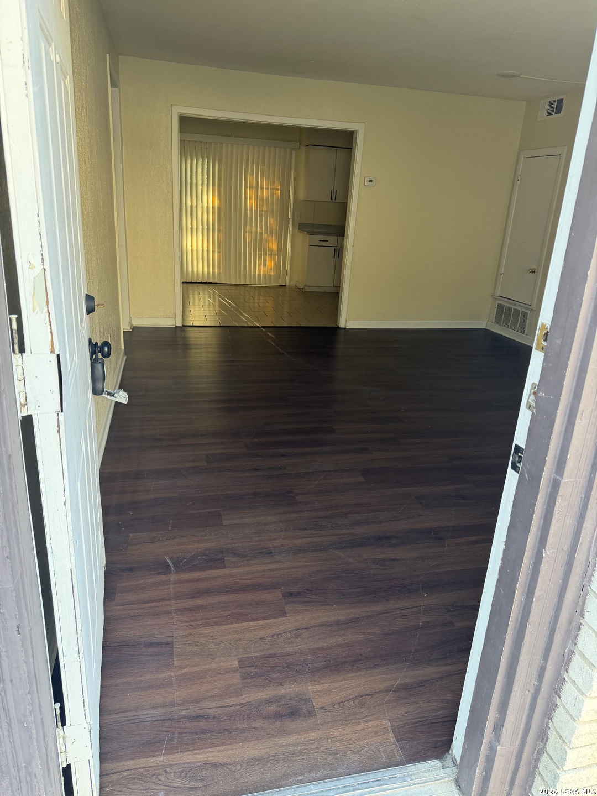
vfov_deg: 71.6
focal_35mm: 24
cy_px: 398
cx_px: 298
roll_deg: -4.7
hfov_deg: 56.8
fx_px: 552
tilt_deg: -19.1
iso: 160
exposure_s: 1/165
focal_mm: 6.76
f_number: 1.78
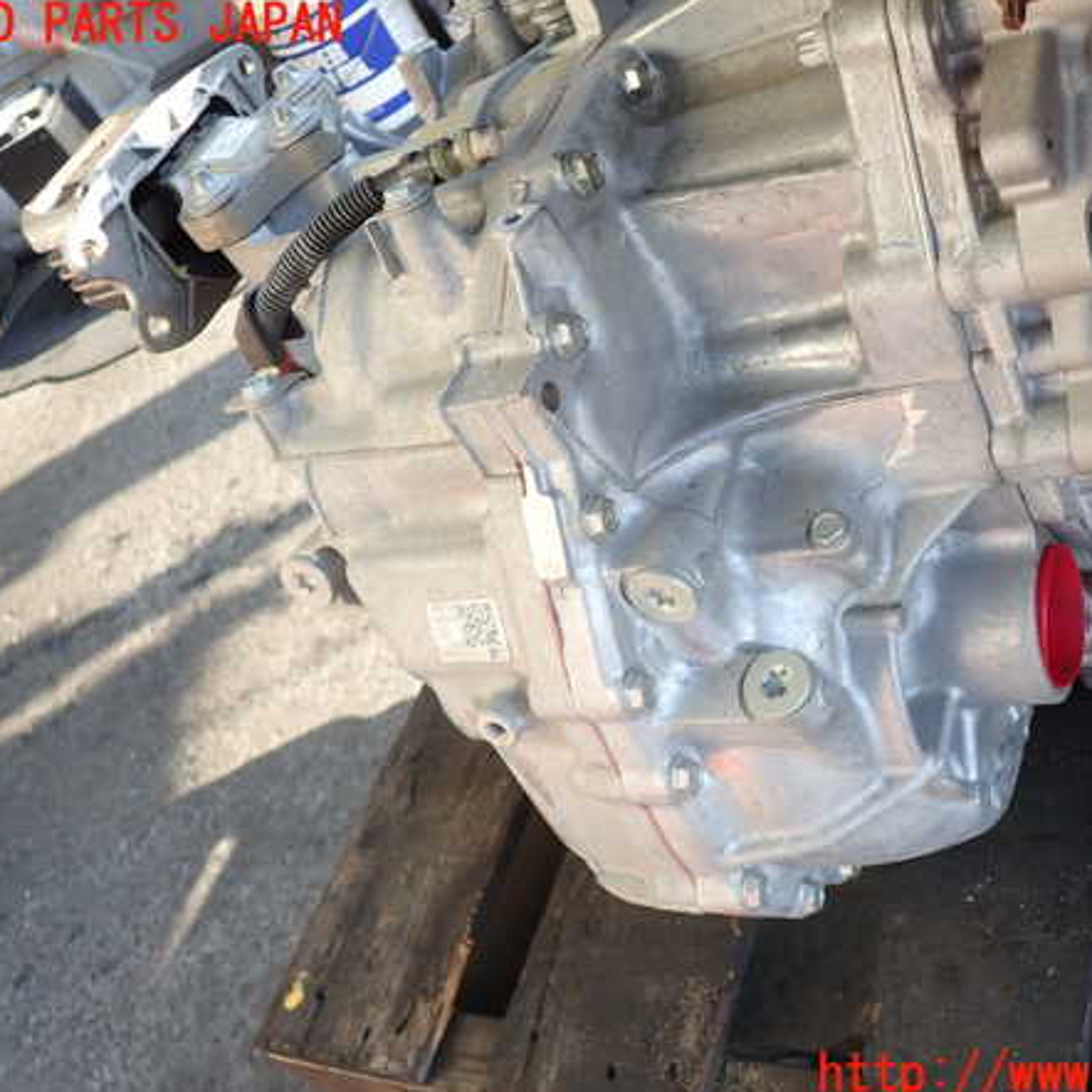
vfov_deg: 46.0
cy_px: 551
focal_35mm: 36
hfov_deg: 45.9
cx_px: 635
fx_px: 1285
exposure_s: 1/160
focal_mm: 5.5
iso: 100
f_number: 2.3
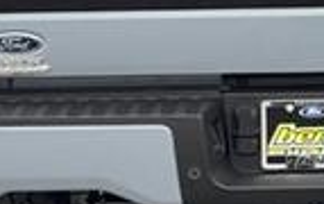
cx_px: 333
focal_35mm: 179
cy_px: -25
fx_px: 1584
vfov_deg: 7.3
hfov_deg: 11.5
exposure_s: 1/474
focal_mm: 6.76
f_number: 1.78
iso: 64
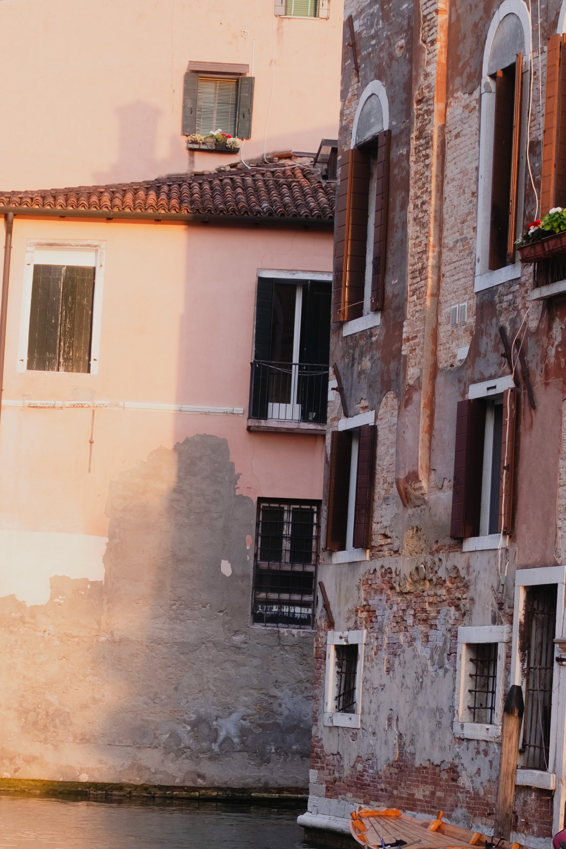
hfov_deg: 12.8
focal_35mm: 107
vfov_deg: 19.0
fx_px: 2523
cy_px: 644
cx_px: 260
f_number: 2.5
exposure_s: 1/320
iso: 320
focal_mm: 35
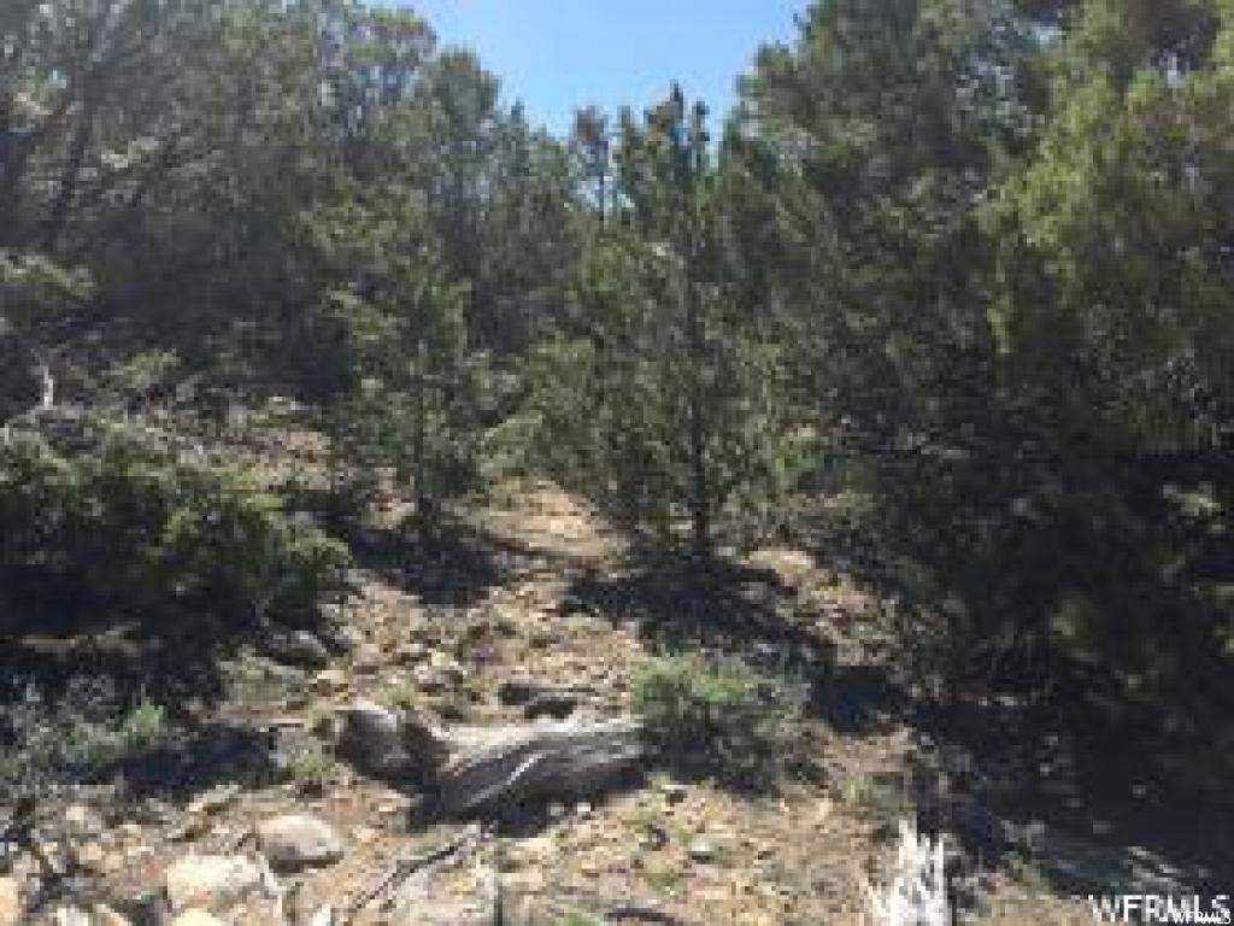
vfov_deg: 48.2
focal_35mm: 29
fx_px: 1034
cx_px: 617
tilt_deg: -4.8
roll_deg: -2.5
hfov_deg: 61.7
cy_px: 463
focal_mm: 4.15
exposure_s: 1/1099
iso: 32
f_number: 2.2
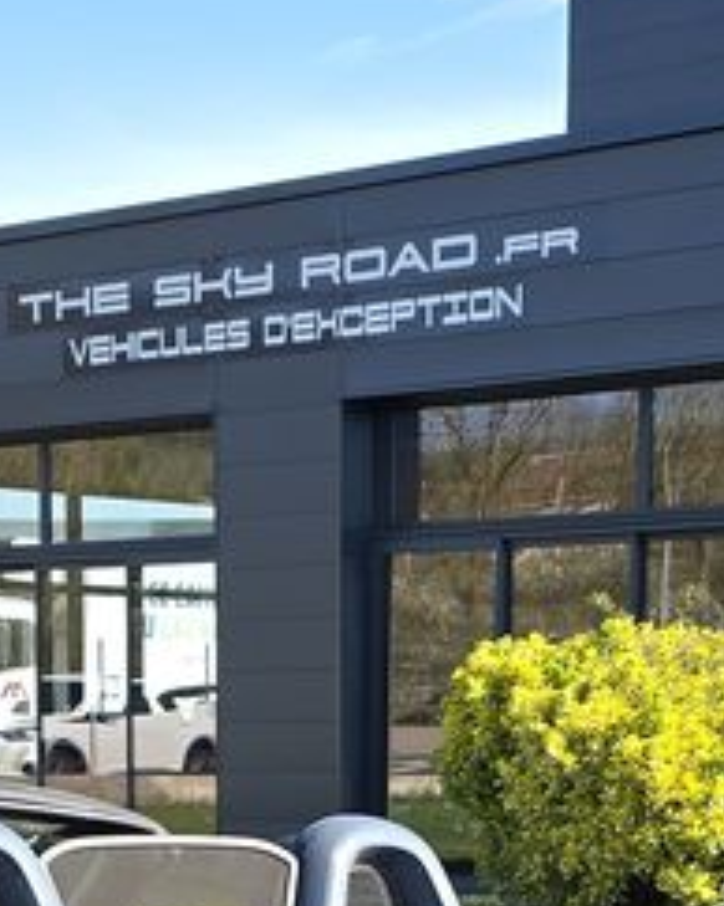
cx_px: 295
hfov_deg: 13.9
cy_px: 1204
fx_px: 2977
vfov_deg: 16.3
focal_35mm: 111
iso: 12
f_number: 1.7
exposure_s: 1/228
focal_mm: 6.3
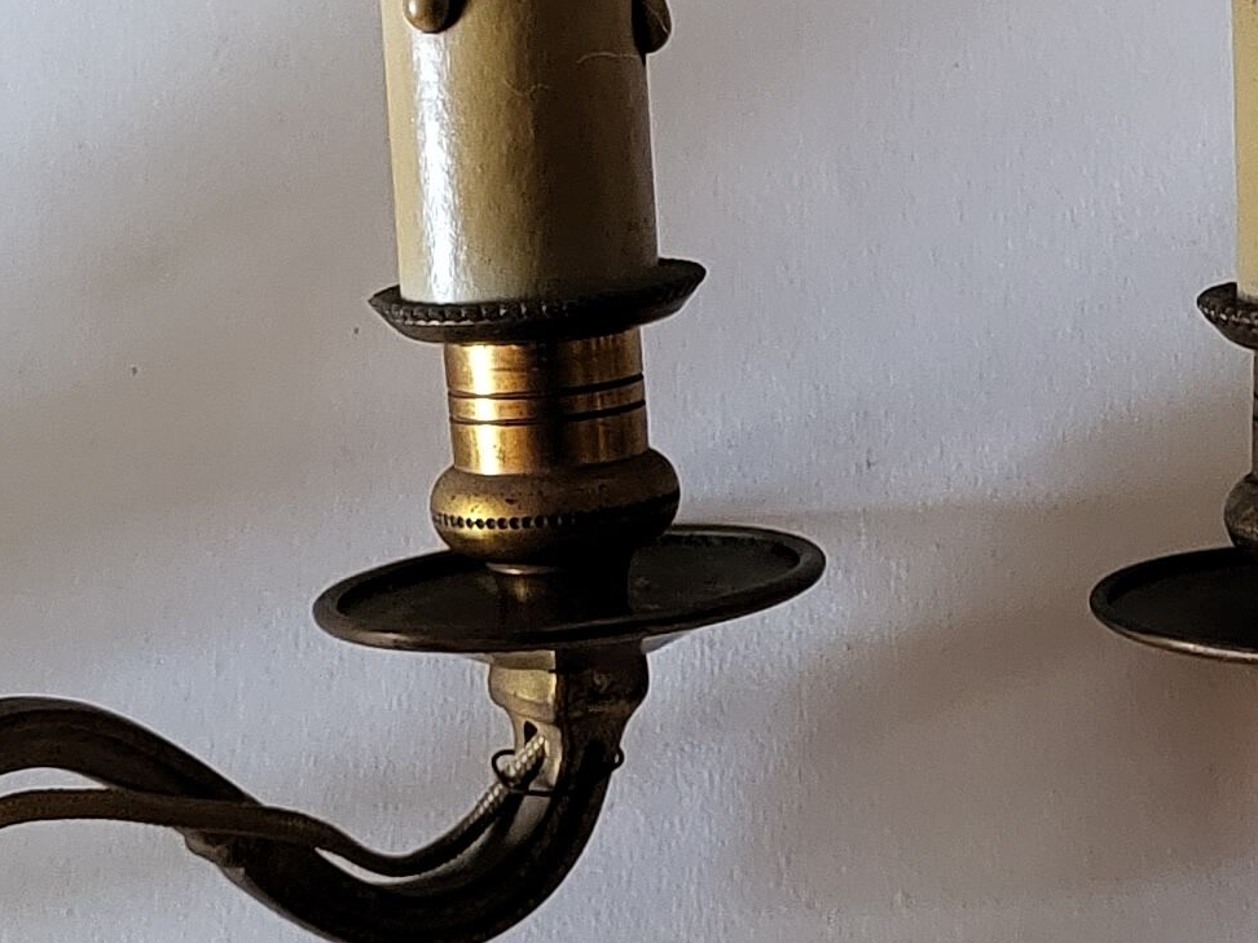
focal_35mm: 107
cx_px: 879
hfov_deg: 18.3
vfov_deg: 13.8
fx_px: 3889
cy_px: 365
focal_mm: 5.4
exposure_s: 1/50
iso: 640
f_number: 1.8
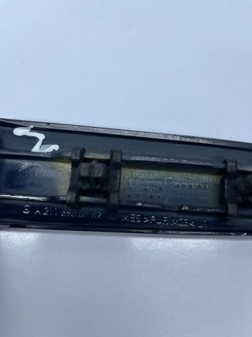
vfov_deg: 69.4
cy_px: 168
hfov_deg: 54.9
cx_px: 126
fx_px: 243
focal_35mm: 25
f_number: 1.6
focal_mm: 5.1
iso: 32
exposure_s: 1/945
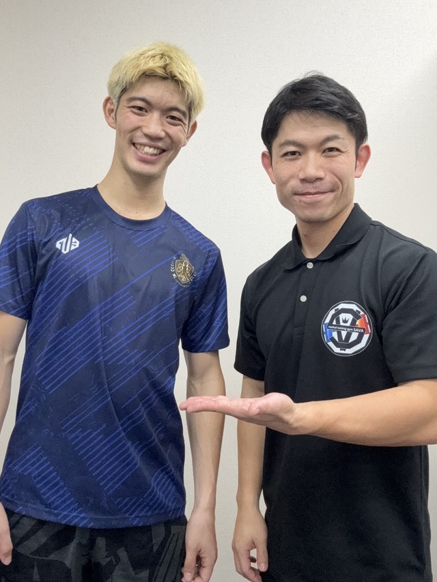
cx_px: 213
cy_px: 252
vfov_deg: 51.2
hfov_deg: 39.7
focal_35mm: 36
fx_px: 606
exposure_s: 1/50
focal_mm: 2.69
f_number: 1.9
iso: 80
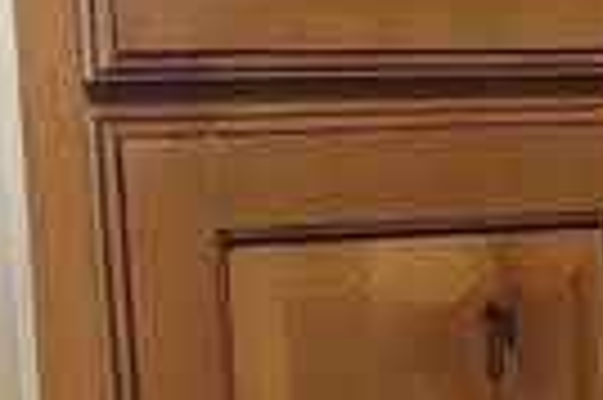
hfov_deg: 10.4
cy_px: 625
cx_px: 882
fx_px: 3195
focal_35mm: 191
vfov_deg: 7.0
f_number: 1.8
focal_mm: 5.23
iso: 320
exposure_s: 1/60
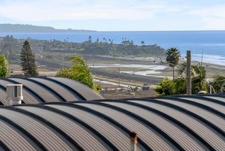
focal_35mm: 159
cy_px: 40
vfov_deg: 8.6
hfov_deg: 12.9
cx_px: 158
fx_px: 995
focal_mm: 105
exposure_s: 1/4000
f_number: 7.1
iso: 800
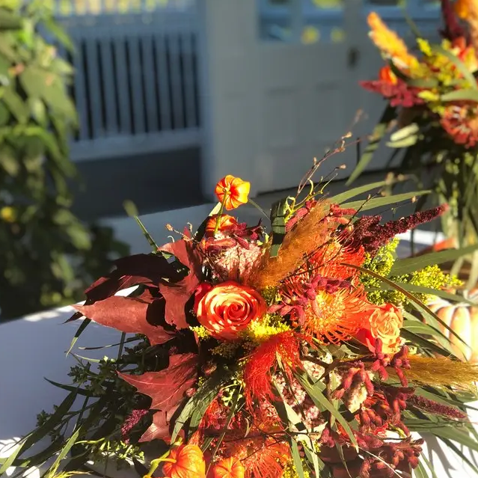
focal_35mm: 69
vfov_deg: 25.0
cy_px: 268
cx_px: 330
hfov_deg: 24.8
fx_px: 1078
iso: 16
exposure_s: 1/100
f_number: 2.4
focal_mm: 6
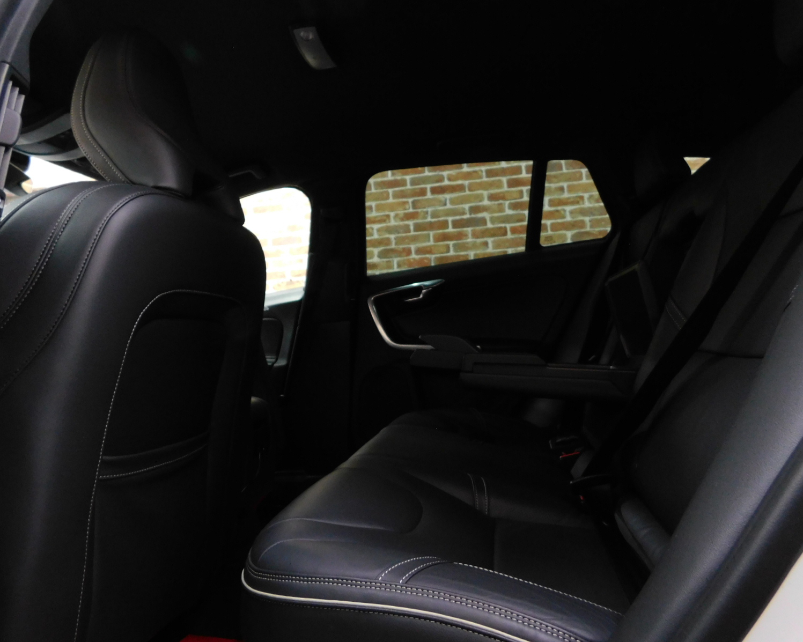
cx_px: 386
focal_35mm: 24
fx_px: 570
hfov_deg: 70.3
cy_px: 321
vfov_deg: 58.8
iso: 400
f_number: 3
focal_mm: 4
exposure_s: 1/10
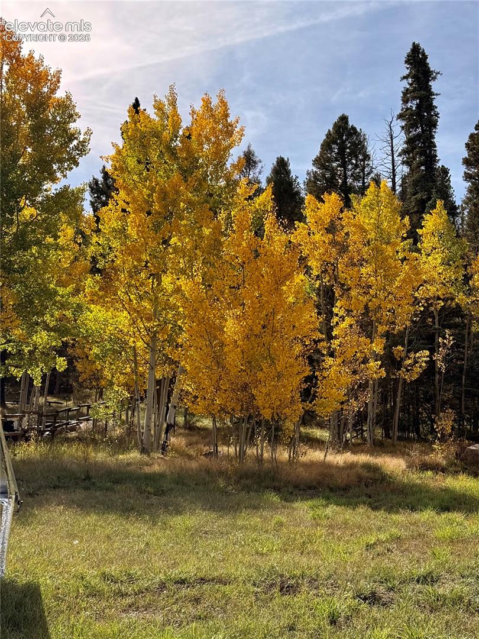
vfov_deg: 39.7
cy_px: 320
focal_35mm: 48
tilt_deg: +9.8
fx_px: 886
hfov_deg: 30.3
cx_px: 240
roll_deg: -3.4
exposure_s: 1/5587
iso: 80
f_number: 1.78
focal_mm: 6.76
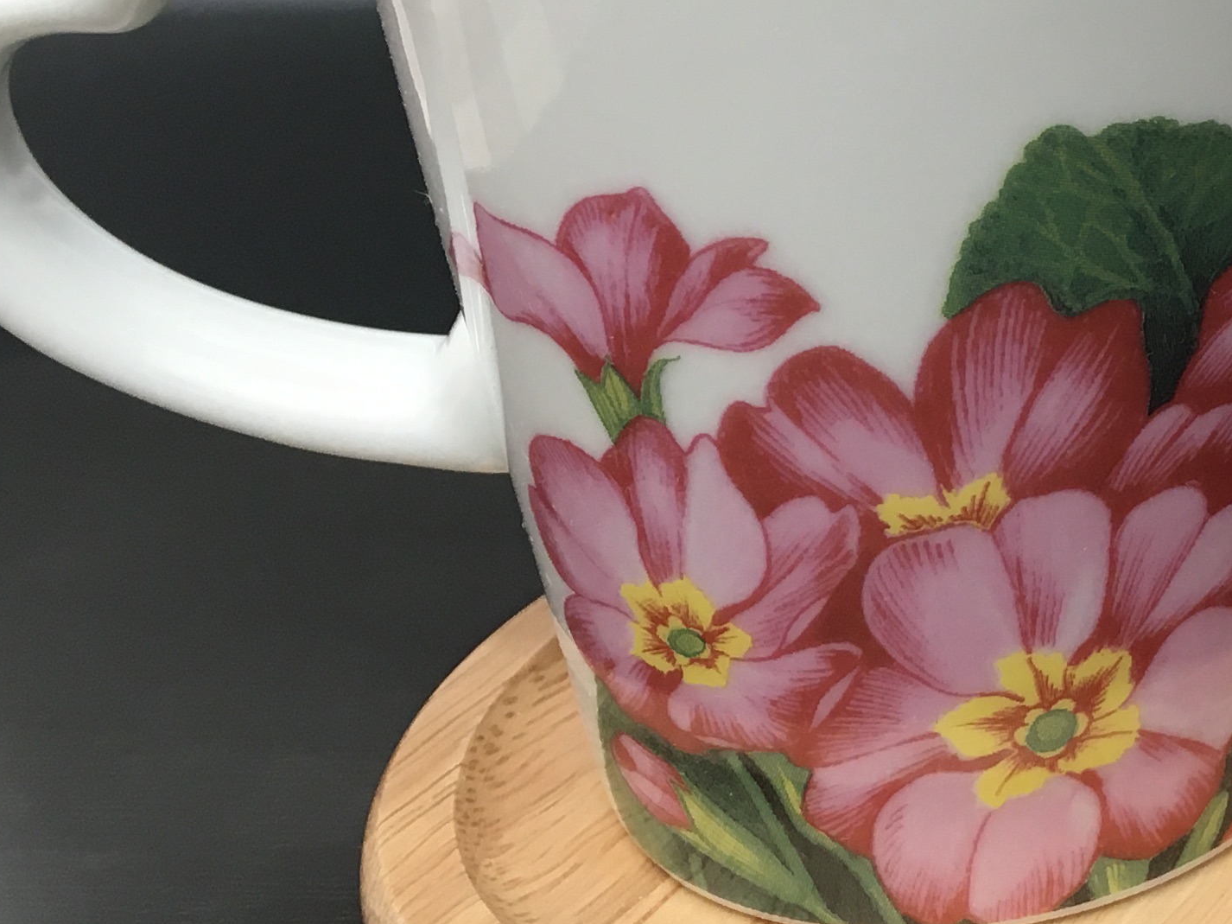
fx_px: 2918
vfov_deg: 17.6
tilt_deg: -21.0
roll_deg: +0.3
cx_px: 1537
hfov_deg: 21.8
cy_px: 34
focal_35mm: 82
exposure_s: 1/30
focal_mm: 4.15
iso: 25
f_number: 2.2
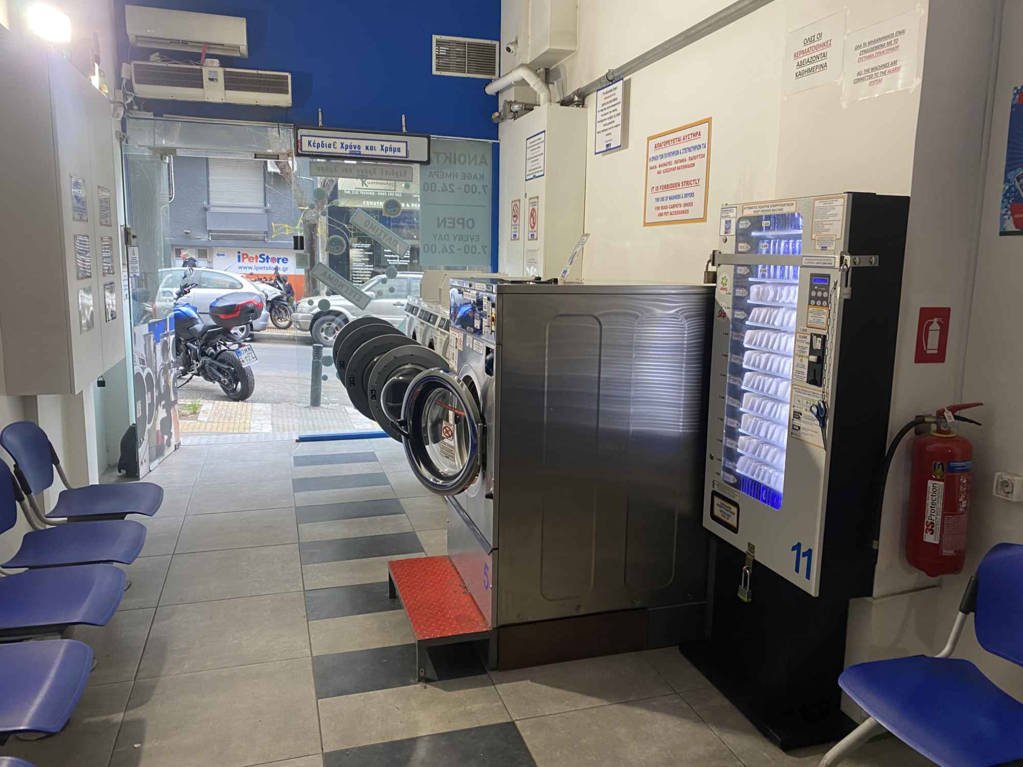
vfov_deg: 53.1
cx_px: 512
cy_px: 384
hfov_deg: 67.3
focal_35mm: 26
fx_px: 768
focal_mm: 4.2
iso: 80
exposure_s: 1/50
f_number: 1.8
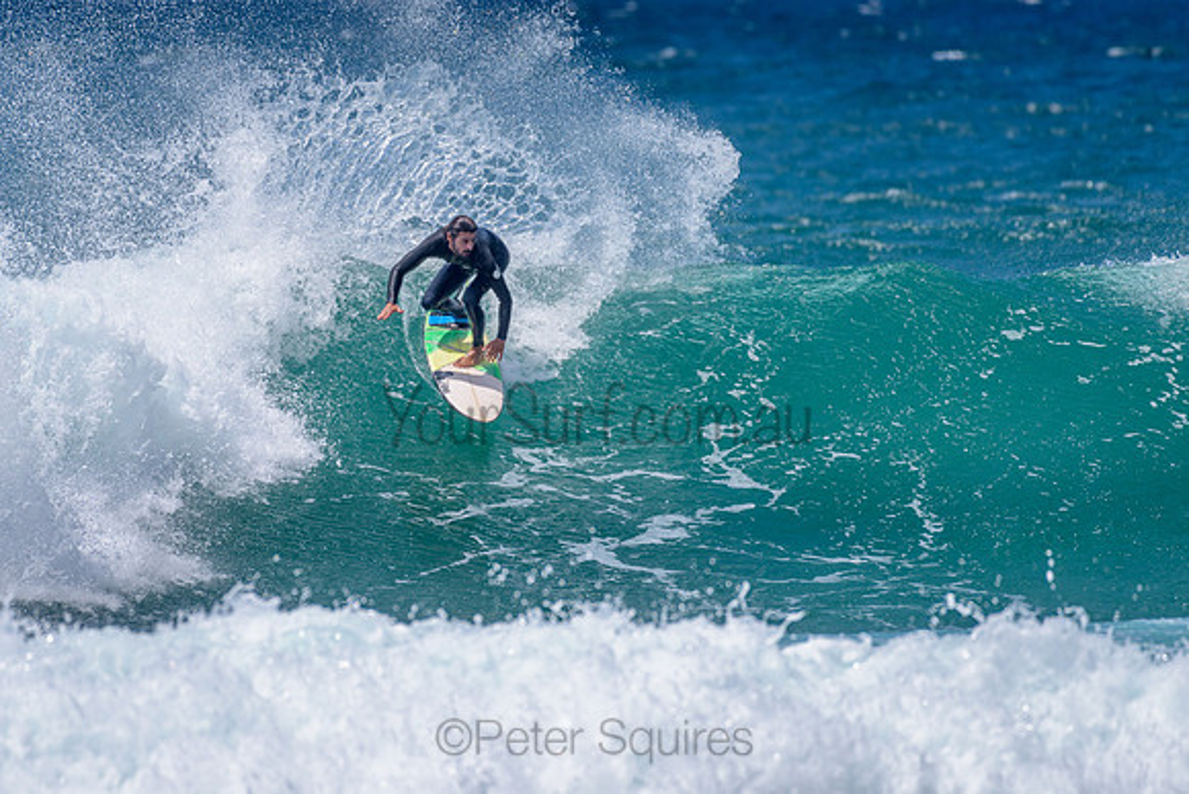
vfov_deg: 2.2
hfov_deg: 3.3
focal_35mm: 631
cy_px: 297
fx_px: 20849
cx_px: 531
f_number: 5.6
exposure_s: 1/2000
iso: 80
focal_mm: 500
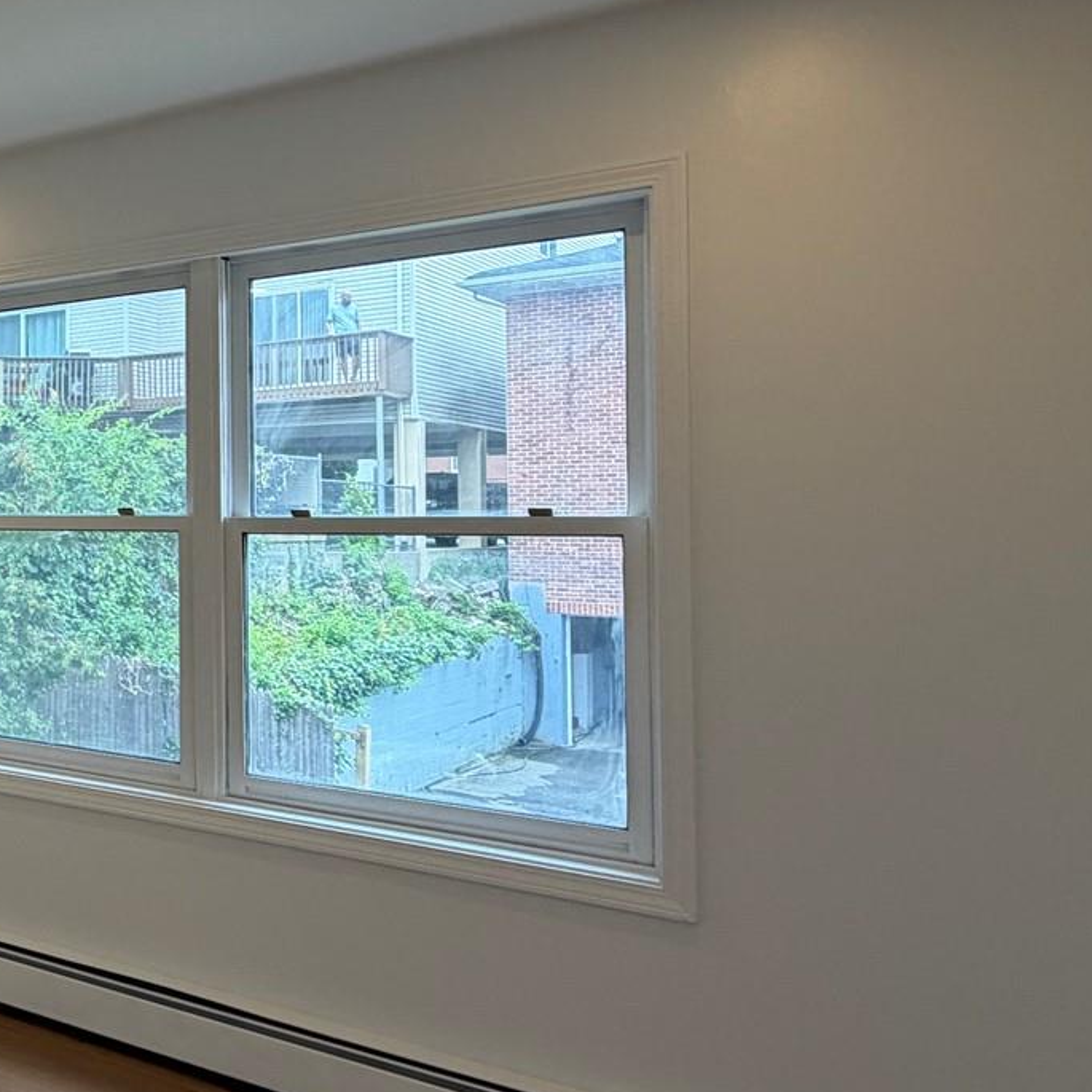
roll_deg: +0.6
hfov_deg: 34.1
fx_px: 1321
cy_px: 491
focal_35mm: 37
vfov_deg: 44.9
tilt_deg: +0.9
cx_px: -279
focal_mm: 2.22
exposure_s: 1/121
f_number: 2.2
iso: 80
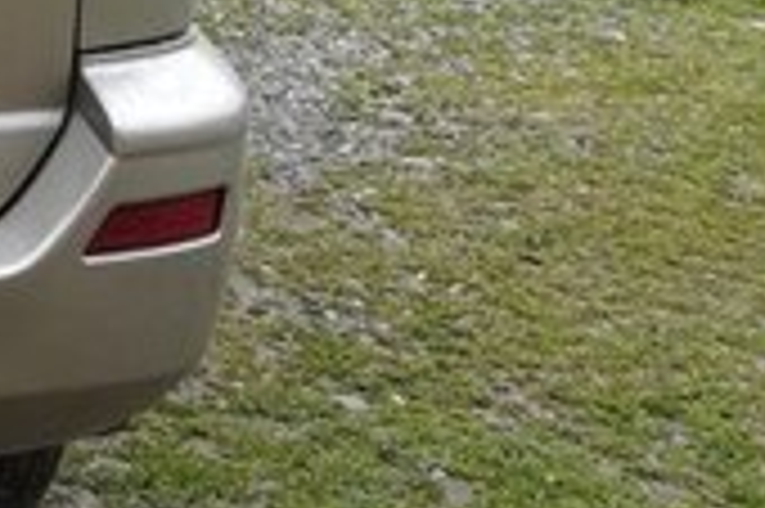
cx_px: -711
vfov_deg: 12.7
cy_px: -97
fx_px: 2229
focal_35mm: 105
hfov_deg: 15.8
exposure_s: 1/240
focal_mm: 3.83
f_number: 2.2
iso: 50
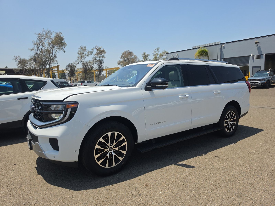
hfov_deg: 73.9
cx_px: 138
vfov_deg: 58.9
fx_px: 183
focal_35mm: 23
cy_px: 103
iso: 65
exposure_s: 1/7330
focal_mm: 6.5
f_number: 1.4
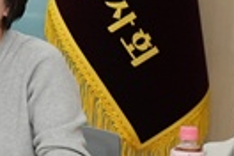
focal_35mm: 191
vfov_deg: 7.2
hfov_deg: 9.8
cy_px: 49
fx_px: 1241
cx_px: -275
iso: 3200
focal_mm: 42
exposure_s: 1/250
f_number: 5.6
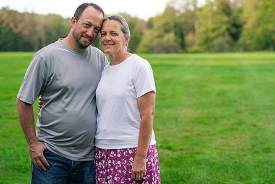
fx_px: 856
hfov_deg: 18.2
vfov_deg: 12.2
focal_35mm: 112
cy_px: 90
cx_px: 154
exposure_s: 1/500
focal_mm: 85
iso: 400
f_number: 3.2
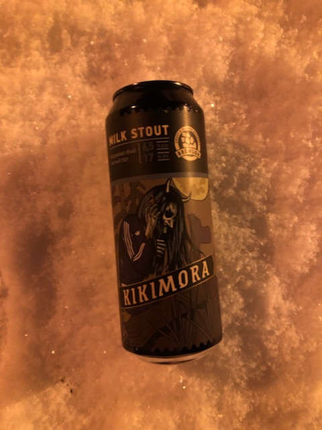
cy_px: 215
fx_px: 347
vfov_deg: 63.4
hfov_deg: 49.7
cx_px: 161
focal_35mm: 28
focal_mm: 3.99
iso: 160
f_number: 1.8
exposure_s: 1/4
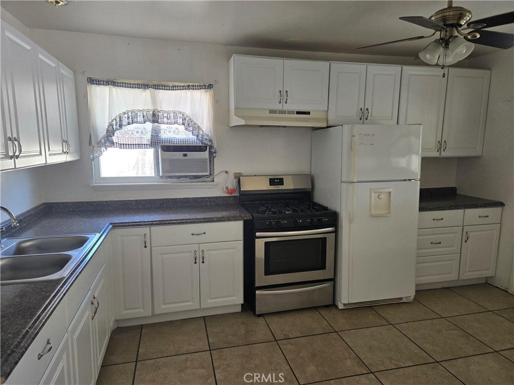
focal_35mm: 23
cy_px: 192
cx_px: 257
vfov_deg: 58.9
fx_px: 342
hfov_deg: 73.9
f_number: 1.8
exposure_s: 1/120
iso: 100
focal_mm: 5.4
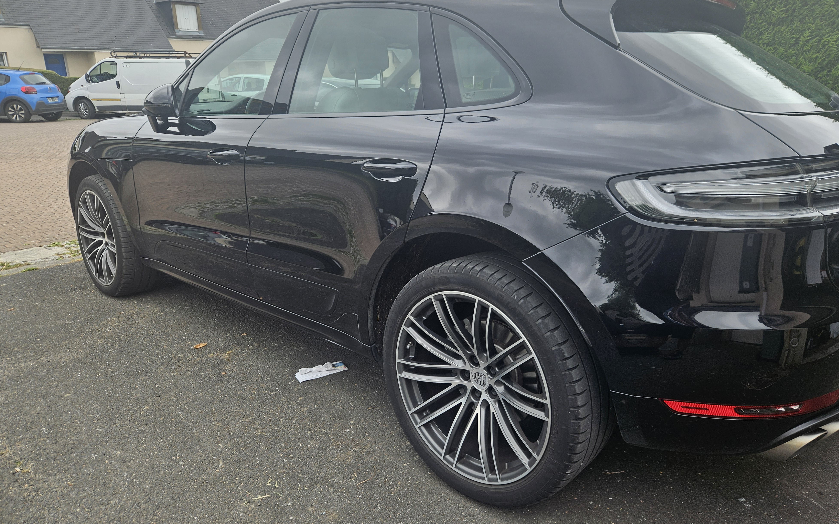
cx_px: 430
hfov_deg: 72.5
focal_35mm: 25
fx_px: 572
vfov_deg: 49.2
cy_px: 234
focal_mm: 5.4
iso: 25
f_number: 1.8
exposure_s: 1/302
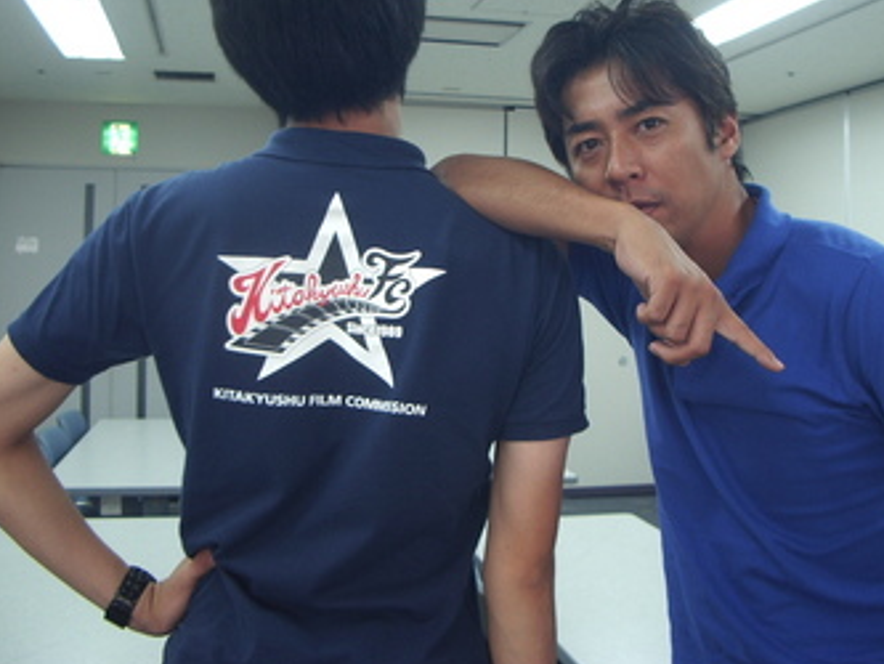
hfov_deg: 44.8
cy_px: 292
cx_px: 467
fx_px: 1073
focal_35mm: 42
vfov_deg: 34.3
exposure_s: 1/20
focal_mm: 5.8
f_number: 2.6
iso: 100
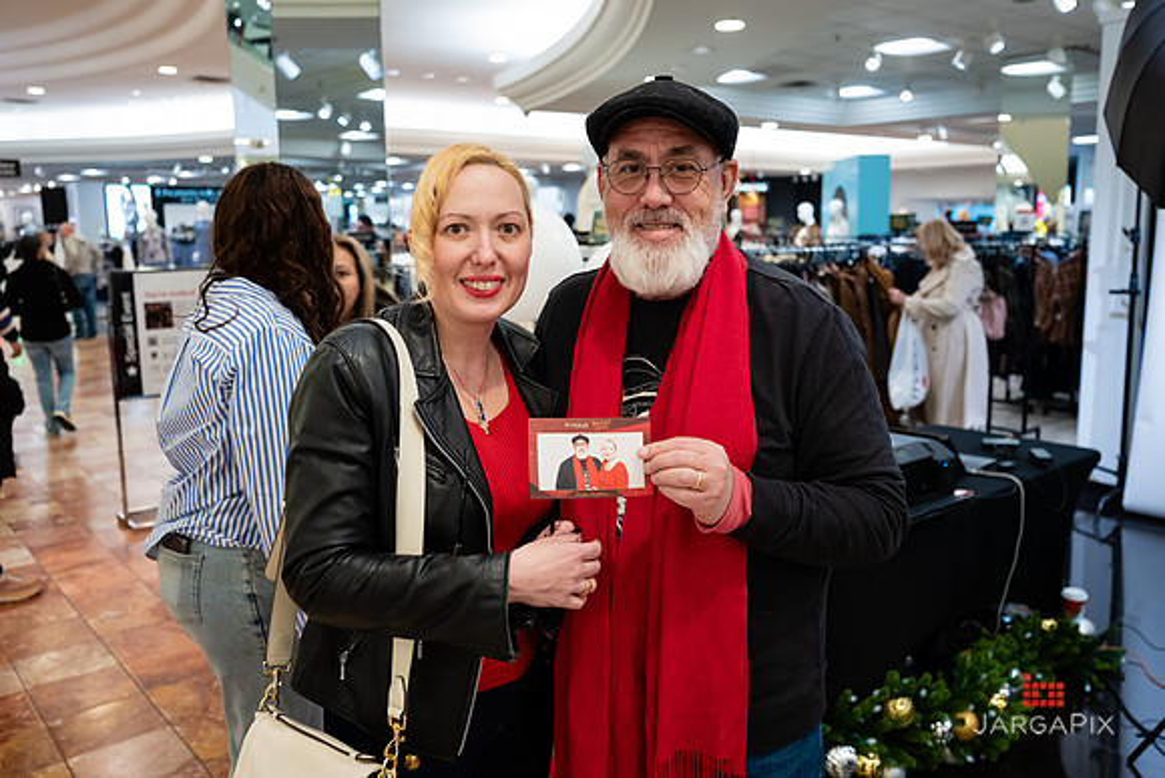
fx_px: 969
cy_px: 368
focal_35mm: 30
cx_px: 615
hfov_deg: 62.0
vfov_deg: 43.7
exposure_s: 1/160
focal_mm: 26.5
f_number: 3.2
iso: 1000
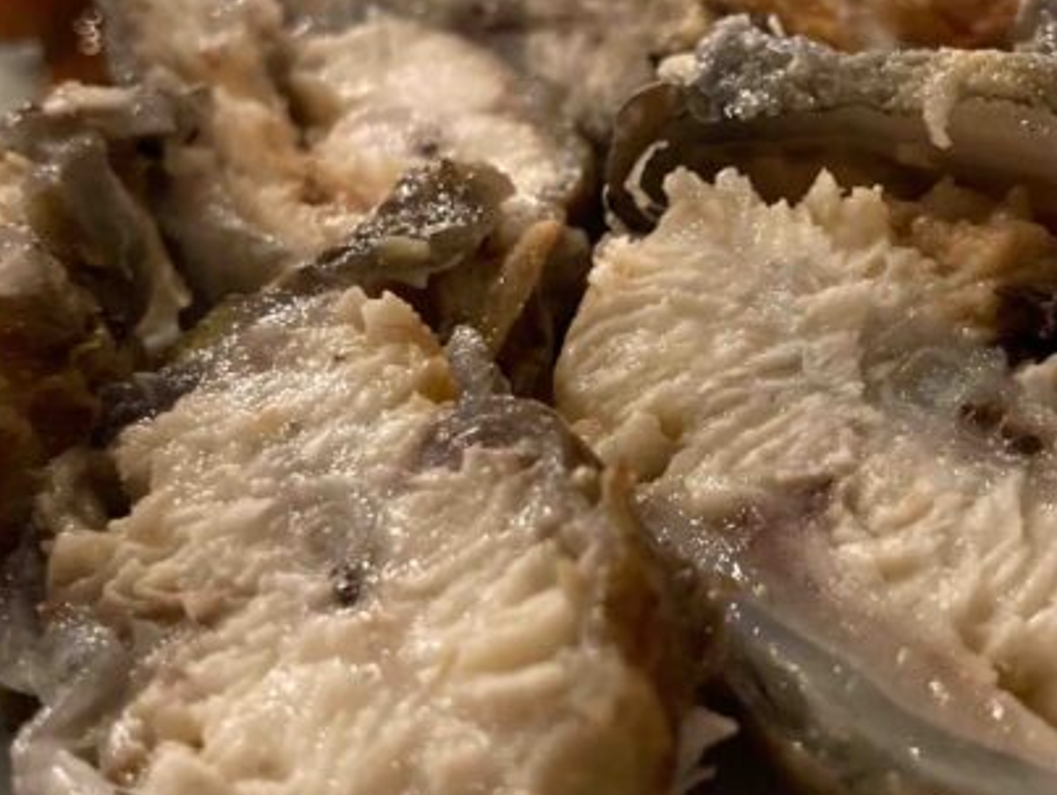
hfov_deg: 32.3
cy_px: 346
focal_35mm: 59
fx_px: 1803
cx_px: 748
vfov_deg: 24.8
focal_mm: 3.99
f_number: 1.8
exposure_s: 1/30
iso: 500
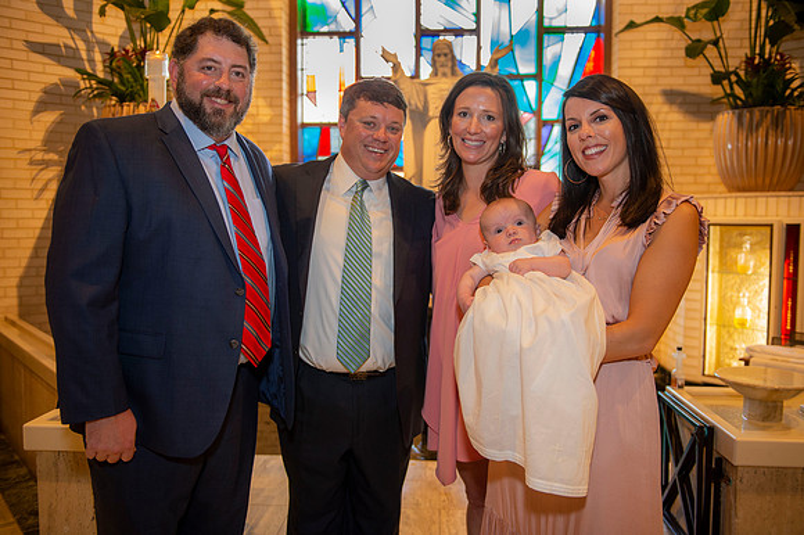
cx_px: 402
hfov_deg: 60.3
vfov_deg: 42.3
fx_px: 692
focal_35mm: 31
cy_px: 268
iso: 1000
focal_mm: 31
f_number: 2.8
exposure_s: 1/100
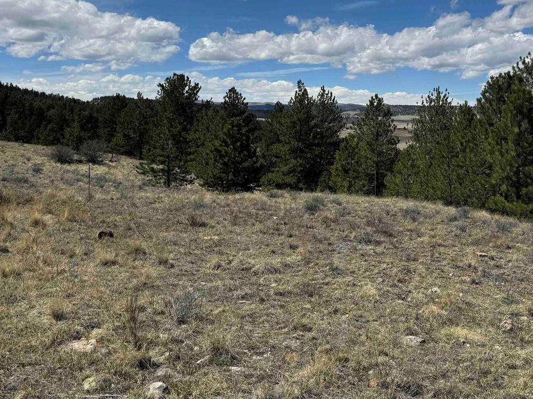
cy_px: 127
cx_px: 397
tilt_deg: -0.1
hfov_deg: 47.2
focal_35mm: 38
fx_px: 585
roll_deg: +0.3
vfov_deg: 37.2
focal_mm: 6.76
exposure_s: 1/7937
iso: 80
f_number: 1.78
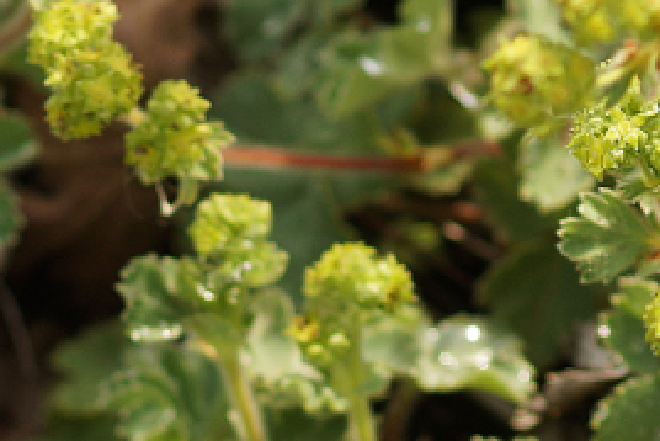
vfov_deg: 2.0
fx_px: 12326
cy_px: 618
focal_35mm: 672
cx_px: 406
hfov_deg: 3.1
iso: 100
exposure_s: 1/400
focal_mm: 100
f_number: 4
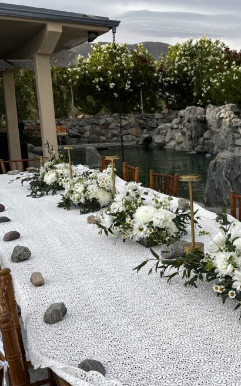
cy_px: 178
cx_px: 262
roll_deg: +1.1
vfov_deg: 46.2
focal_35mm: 43
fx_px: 452
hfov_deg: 27.4
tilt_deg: -8.0
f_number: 1.5
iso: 50
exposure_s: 1/924
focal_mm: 5.7
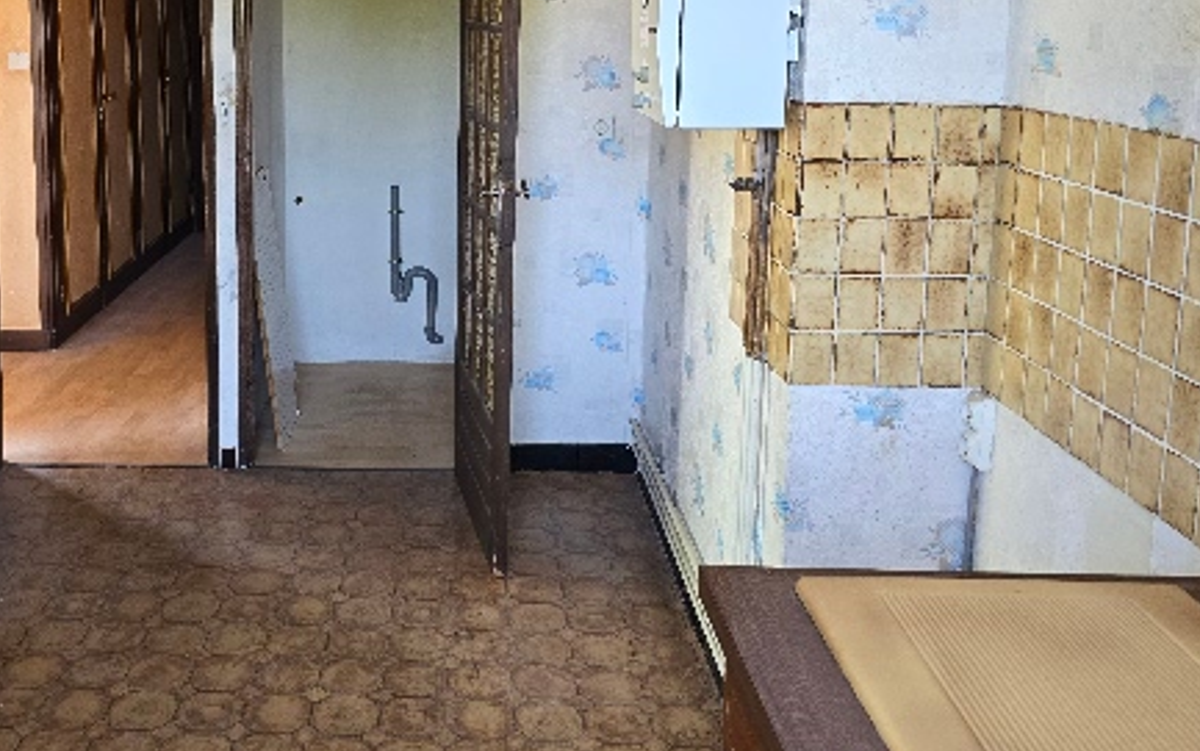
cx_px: 430
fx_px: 1178
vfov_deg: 34.5
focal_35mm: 36
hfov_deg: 53.2
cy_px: 175
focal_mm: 6.3
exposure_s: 1/100
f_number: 1.7
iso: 160
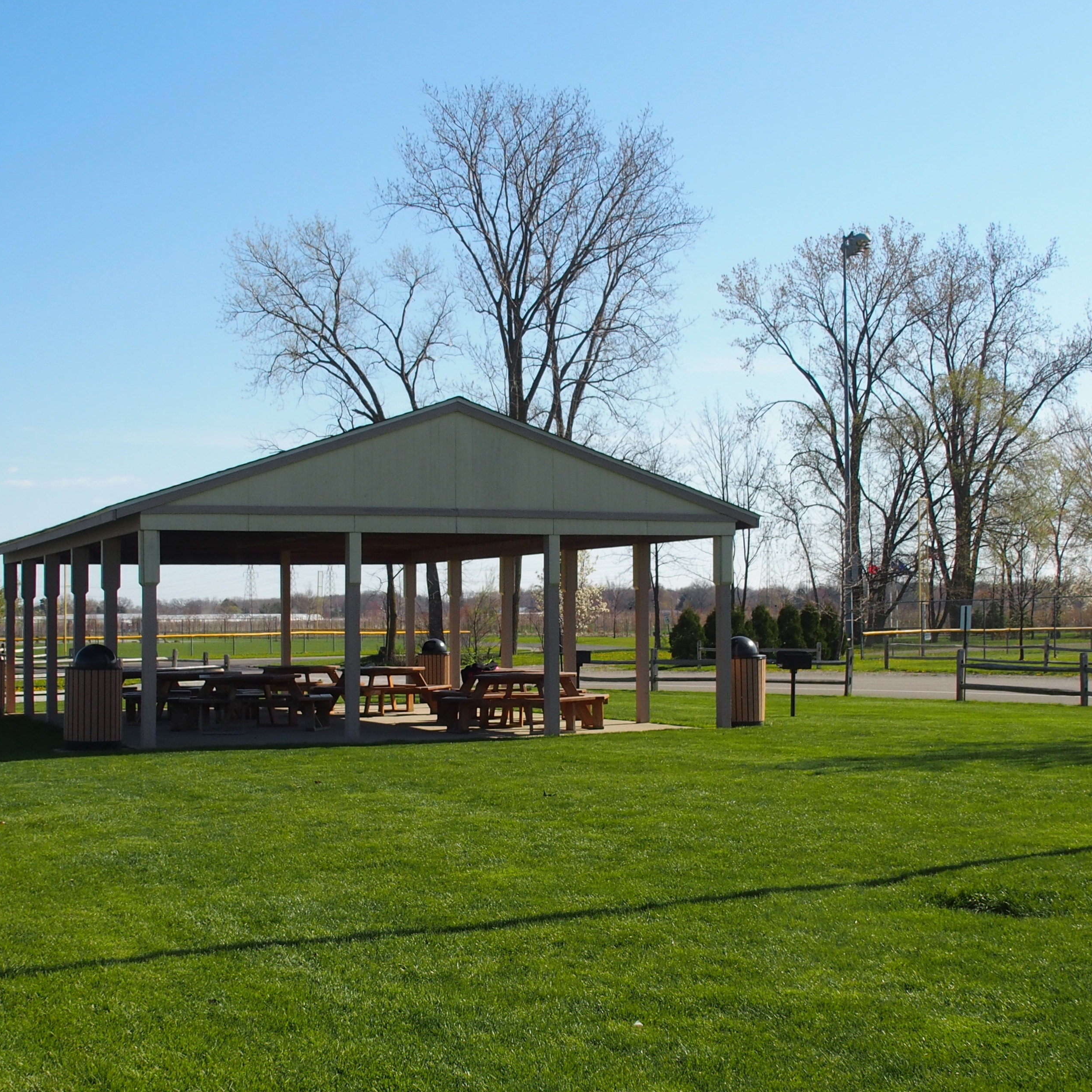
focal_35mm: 53
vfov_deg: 32.2
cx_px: 523
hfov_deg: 32.2
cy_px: 606
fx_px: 1892
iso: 100
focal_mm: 8.1
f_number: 5
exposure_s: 1/500
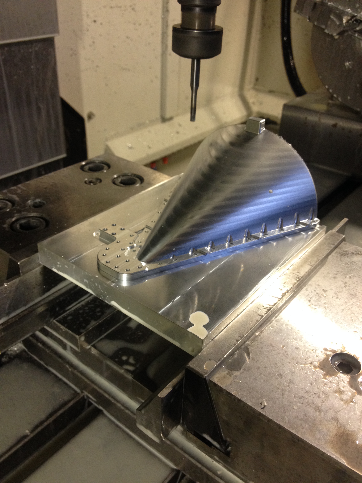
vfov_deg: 52.6
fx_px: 488
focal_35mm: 35
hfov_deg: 40.7
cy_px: 242
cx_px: 181
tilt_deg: -31.7
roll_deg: -2.1
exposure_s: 1/20
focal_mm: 4.28
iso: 125
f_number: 2.4
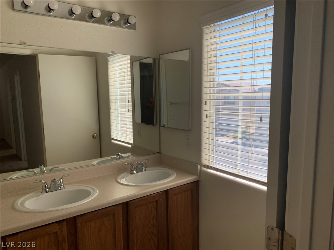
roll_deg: +0.2
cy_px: 125
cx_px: 167
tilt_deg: -8.4
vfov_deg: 53.1
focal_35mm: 26
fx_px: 251
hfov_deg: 67.3
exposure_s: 1/608
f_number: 1.8
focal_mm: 4.25
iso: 25
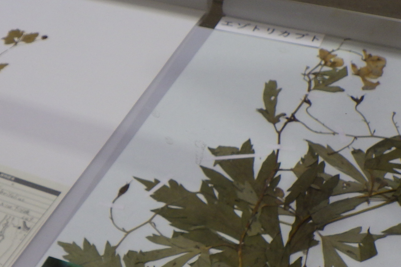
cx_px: 108
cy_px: 151
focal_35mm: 62
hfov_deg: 31.9
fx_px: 690
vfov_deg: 21.9
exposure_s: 1/50
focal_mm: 5
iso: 125
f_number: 4.2
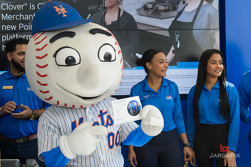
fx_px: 362
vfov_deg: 26.0
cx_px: 126
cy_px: 84
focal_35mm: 52
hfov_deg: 38.2
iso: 1000
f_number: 6.3
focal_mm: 52
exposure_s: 1/200
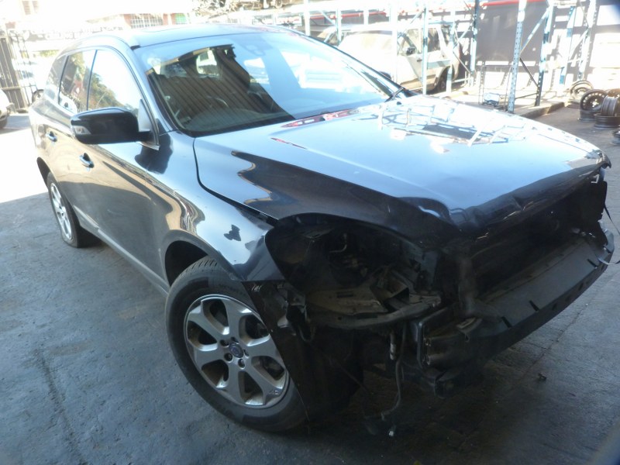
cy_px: 232
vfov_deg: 54.9
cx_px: 310
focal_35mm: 25
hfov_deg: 69.4
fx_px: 448
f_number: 2.8
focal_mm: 4.5
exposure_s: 1/60
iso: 160
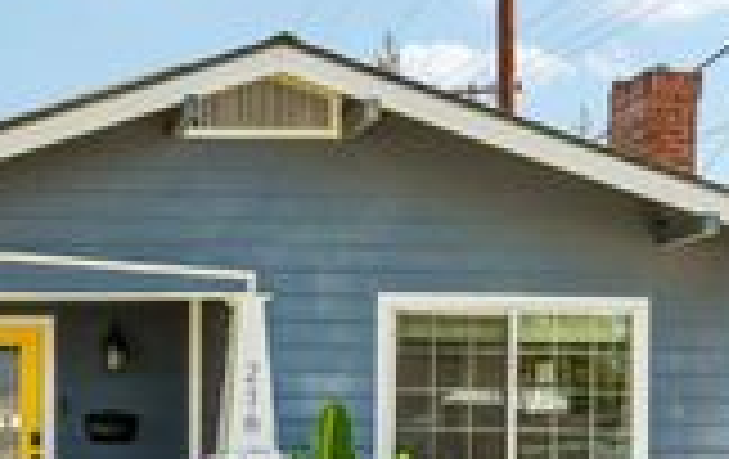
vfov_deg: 18.0
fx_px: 1405
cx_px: -63
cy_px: 475
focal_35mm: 71
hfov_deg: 26.8
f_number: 8
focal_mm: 22.5
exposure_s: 1/200
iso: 320
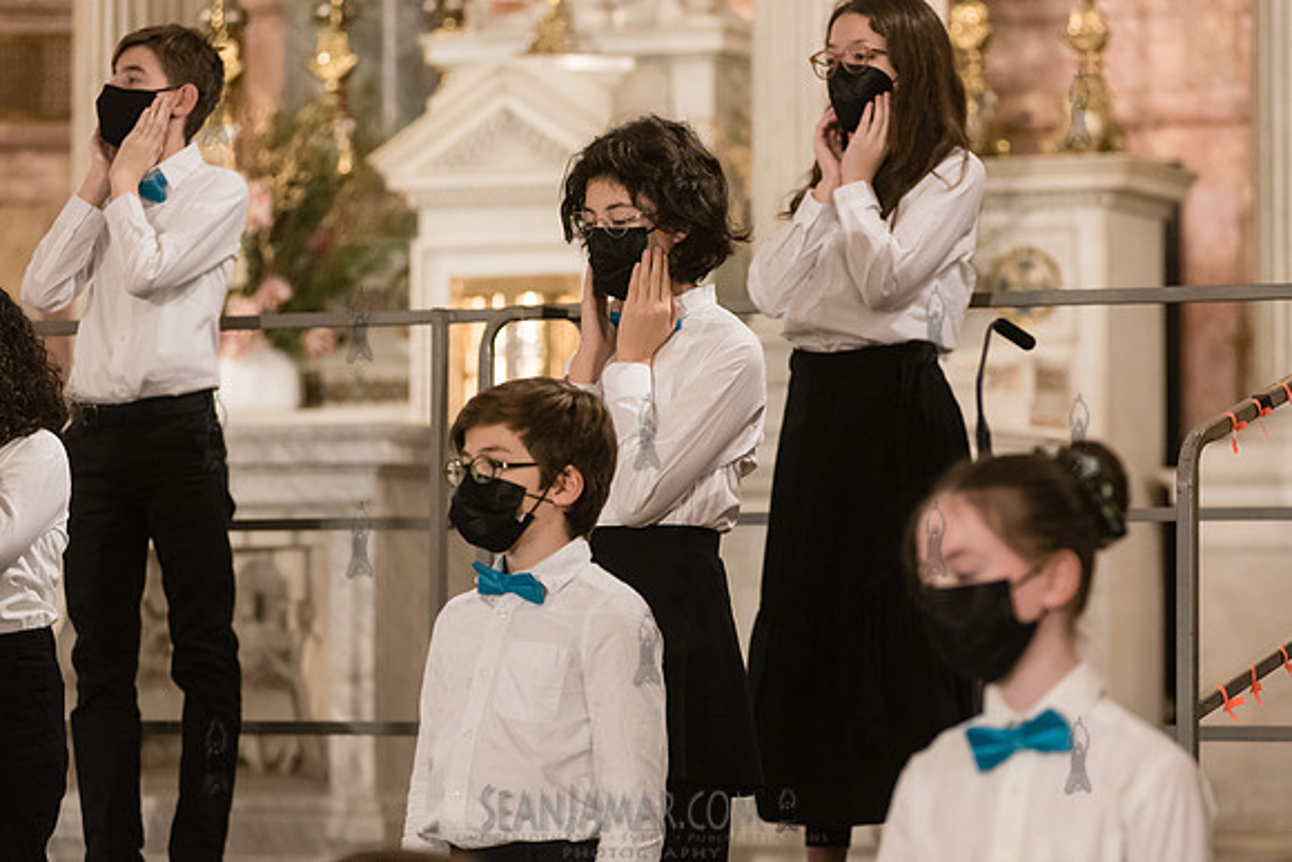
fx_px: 5234
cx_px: 675
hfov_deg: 14.1
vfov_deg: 9.4
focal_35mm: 146
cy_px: 429
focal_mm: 135
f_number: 4
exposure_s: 1/200
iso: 4000
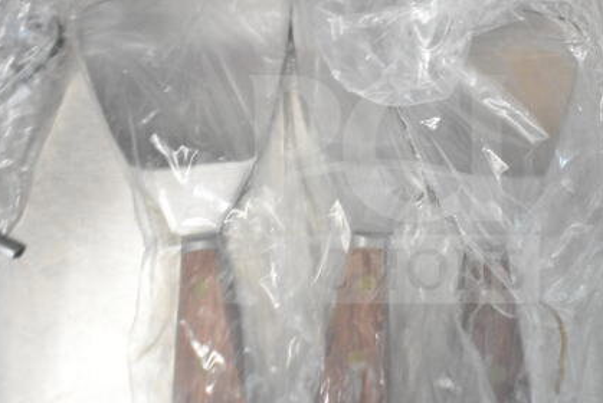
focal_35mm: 48
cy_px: 189
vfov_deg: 28.1
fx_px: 805
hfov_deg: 40.8
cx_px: 377
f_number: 3.8
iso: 10000
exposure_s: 1/30
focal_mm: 22
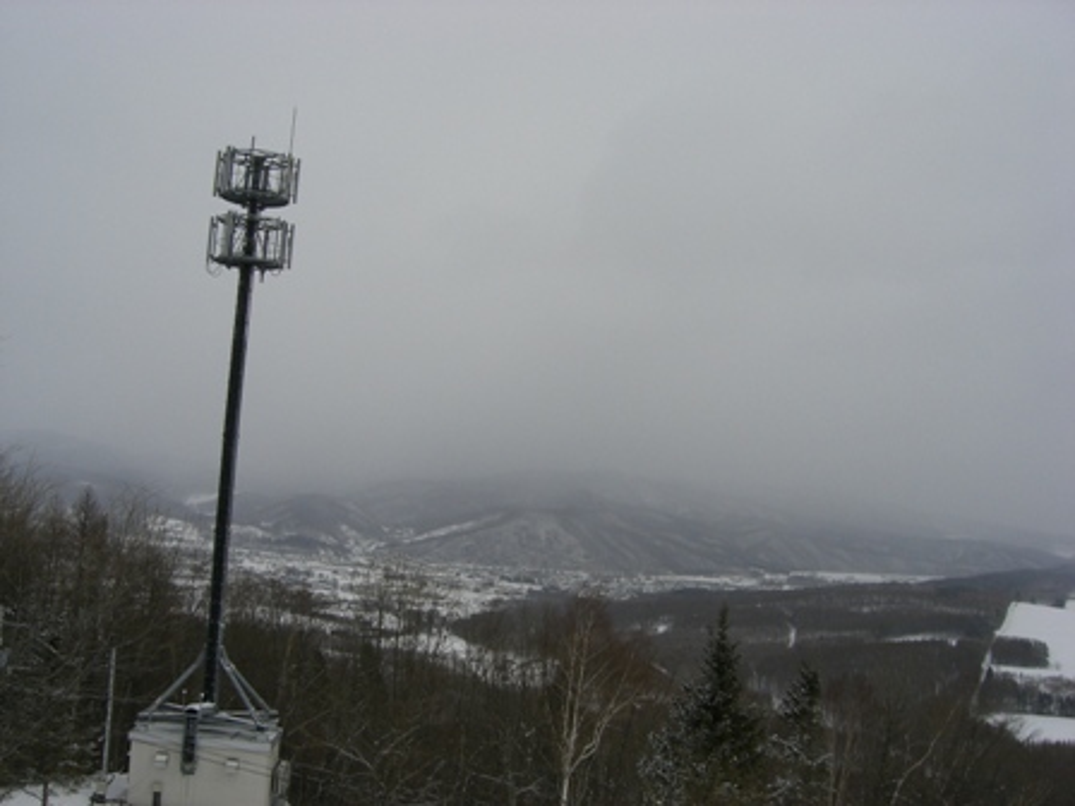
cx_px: 538
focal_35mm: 38
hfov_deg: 49.0
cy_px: 403
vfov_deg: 37.7
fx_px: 1180
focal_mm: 6.2
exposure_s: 1/1250
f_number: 4.3
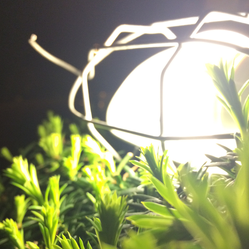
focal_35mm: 35
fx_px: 285
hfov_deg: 47.2
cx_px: 125
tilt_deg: -15.9
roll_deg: +1.4
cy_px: 166
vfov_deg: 46.5
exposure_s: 1/30
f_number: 2.2
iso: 200
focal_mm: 4.15
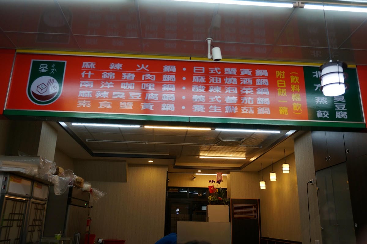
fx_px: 321
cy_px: 122
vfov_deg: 41.6
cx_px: 184
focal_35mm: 32
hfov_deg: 59.5
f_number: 4
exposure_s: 1/60
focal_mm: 21
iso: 200
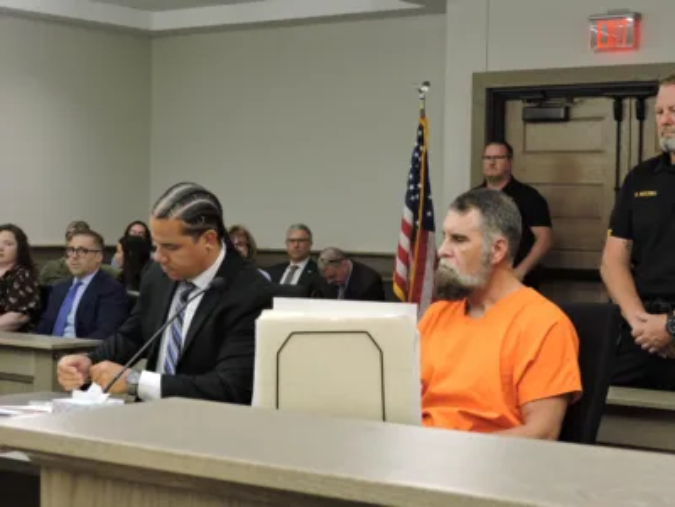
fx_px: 1462
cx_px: 338
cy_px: 254
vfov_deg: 19.6
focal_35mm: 75
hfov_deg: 26.0
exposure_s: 1/50
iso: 400
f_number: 3.9
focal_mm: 13.4
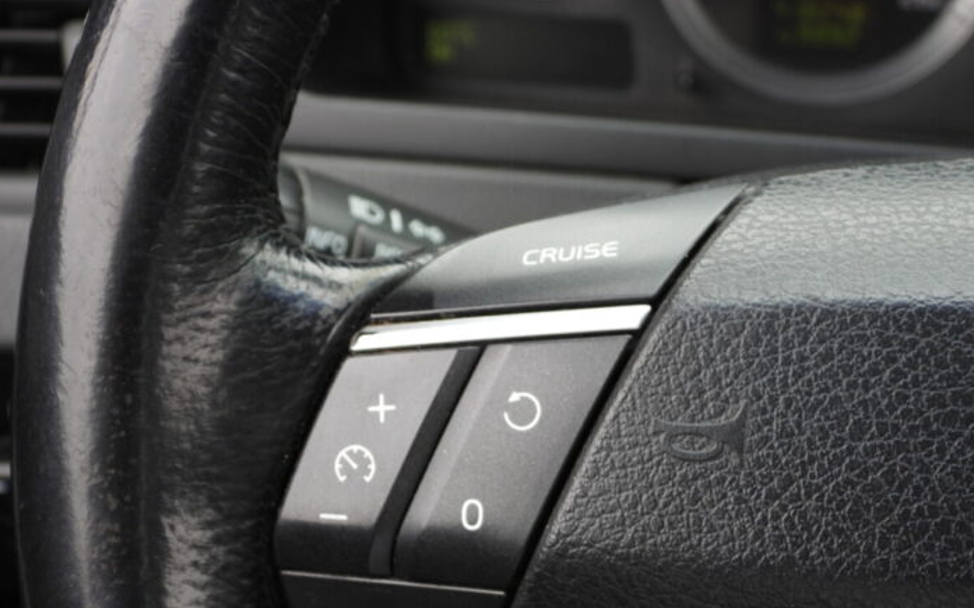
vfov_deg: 20.0
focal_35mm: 65
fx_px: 1725
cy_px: 368
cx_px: 488
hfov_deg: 31.5
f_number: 3.5
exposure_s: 1/60
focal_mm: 10.7
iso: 100
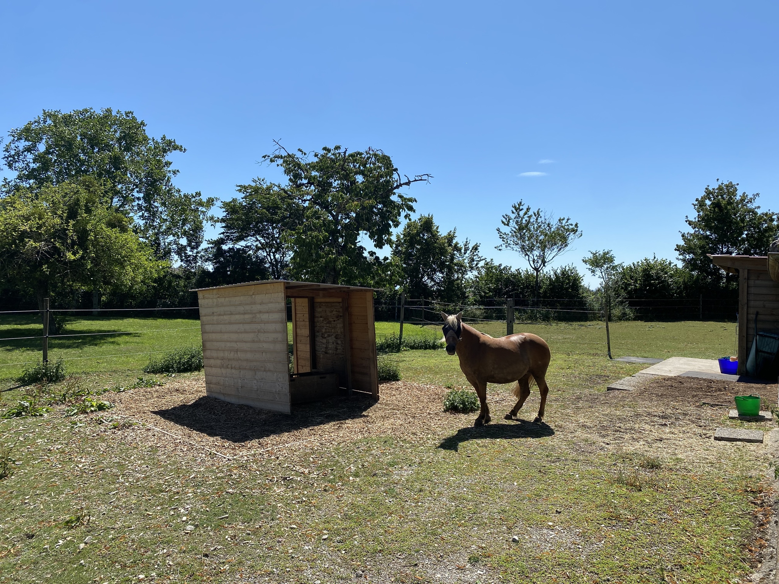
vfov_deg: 53.1
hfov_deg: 67.3
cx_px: 390
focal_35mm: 26
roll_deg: -2.4
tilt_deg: +0.1
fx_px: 585
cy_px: 292
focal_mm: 4.25
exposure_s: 1/2688
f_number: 1.8
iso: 32
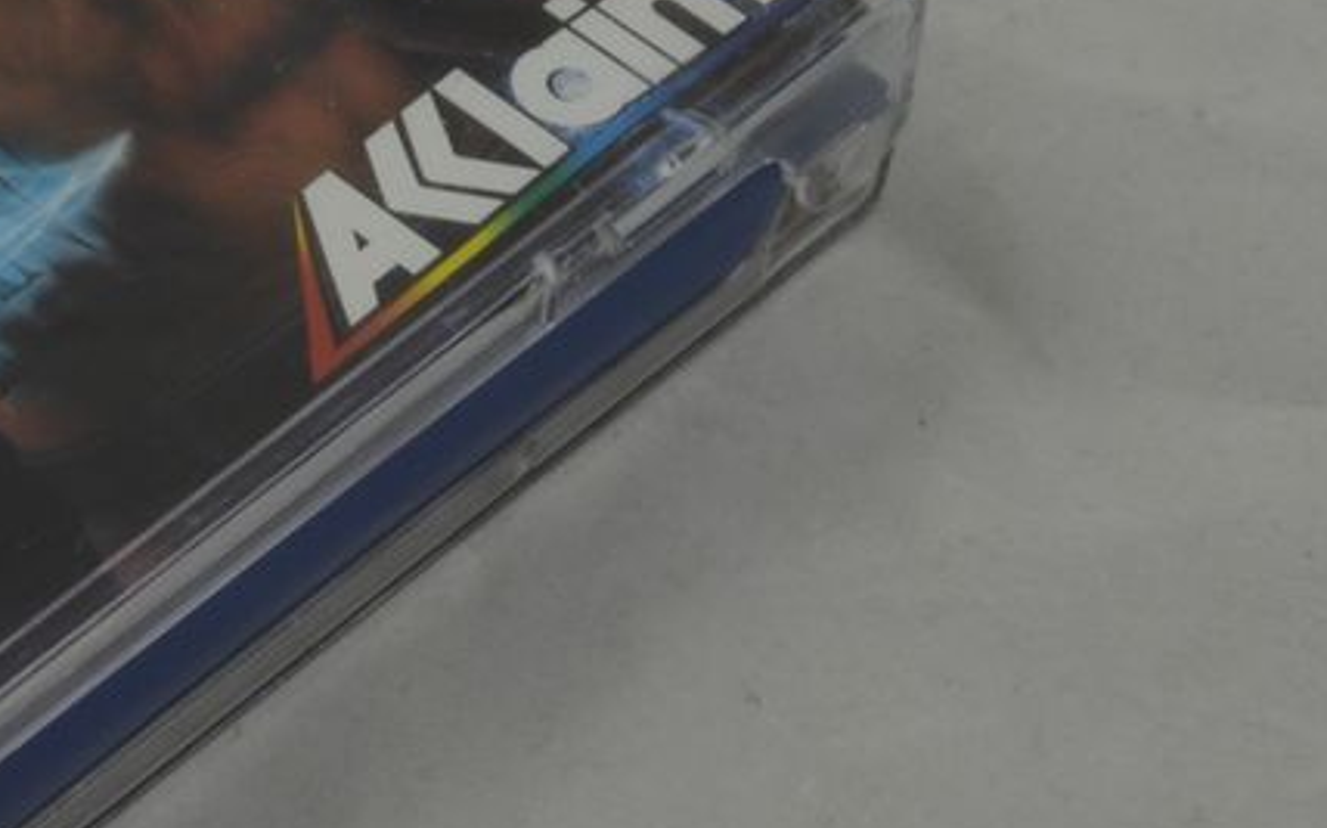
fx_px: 9290
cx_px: -512
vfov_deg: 5.1
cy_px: 315
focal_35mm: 257
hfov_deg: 8.0
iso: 100
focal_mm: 40
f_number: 20
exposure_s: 1/3
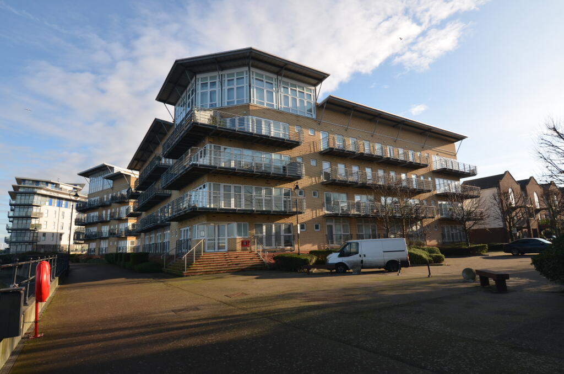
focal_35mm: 20
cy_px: 187
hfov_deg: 85.5
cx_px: 282
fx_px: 305
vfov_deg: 63.0
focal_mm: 13
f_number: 8
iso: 200
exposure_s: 1/250
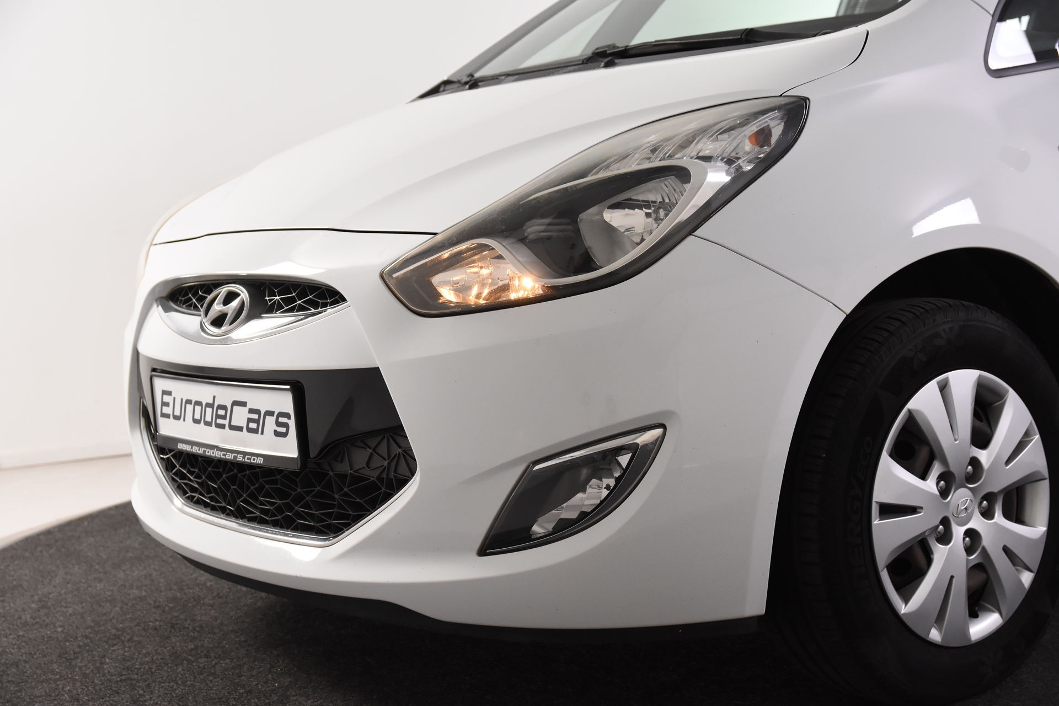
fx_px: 1677
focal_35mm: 57
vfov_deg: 23.8
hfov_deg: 35.1
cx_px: 530
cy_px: 353
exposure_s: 1/100
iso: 1600
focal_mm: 38
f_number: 5
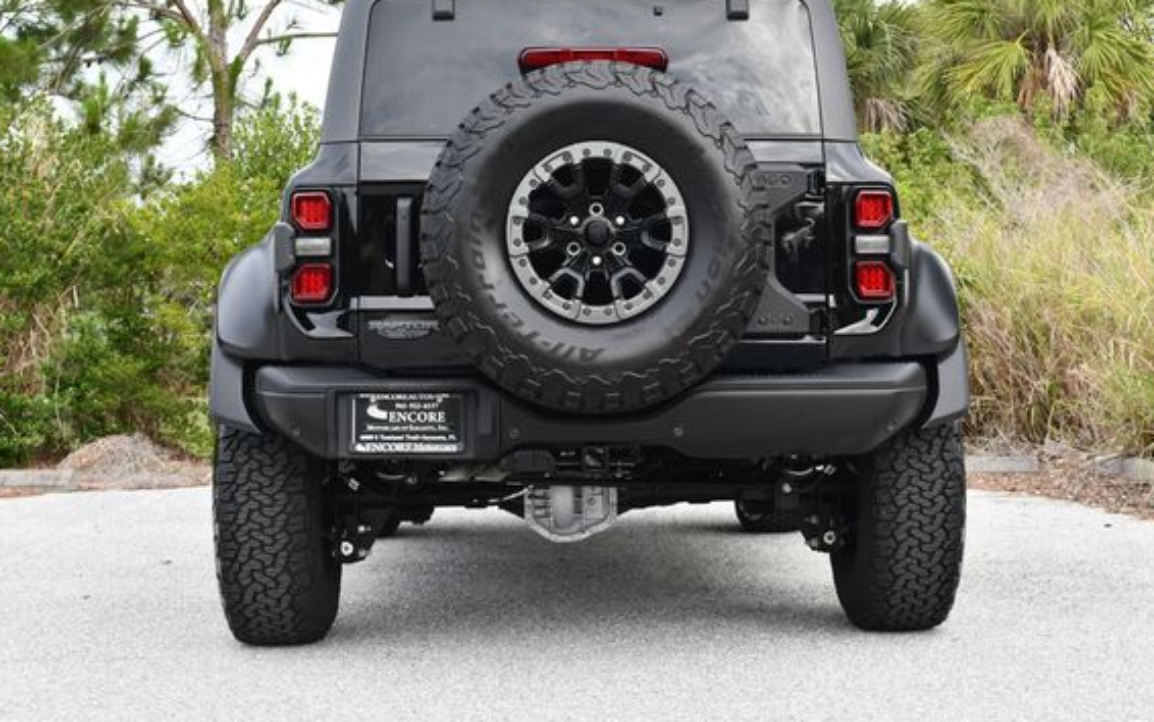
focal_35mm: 60
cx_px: 593
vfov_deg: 21.6
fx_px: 1887
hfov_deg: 34.0
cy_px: 298
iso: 250
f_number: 5.6
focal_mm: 26
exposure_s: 1/250
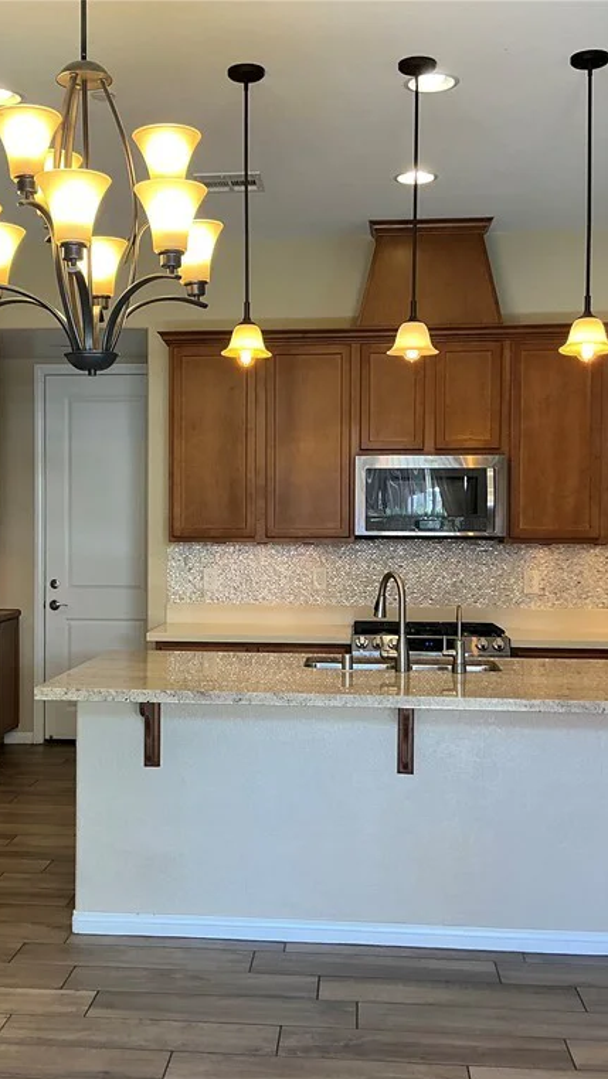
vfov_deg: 49.4
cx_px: 231
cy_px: 542
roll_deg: +0.4
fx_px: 1174
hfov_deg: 28.9
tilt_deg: -0.1
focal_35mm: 41
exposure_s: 1/60
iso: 50
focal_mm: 3
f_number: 1.8
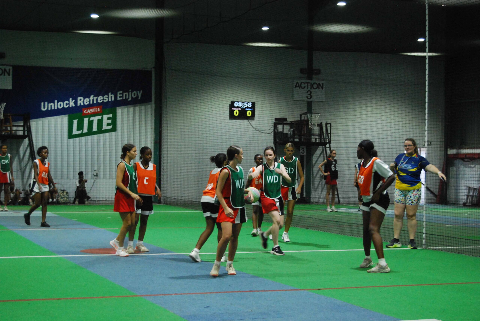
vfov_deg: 19.8
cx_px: 240
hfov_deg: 29.2
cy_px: 160
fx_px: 921
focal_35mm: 69
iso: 1600
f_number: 5.3
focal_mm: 46
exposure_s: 1/60
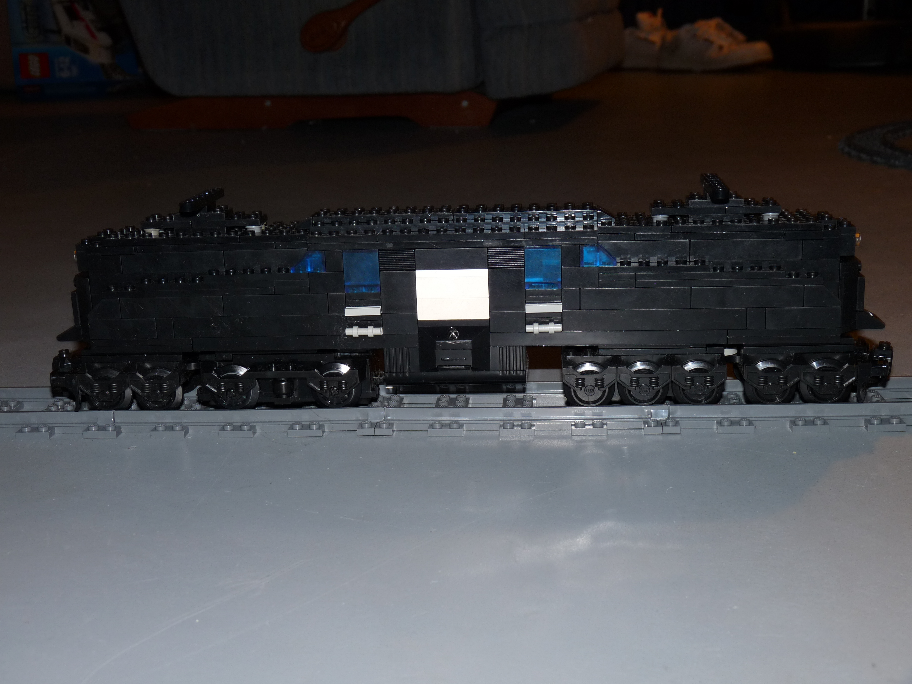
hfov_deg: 39.7
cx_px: 456
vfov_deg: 30.3
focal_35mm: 48
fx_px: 1265
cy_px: 342
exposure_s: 1/30
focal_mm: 8.5
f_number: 3.2
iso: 100
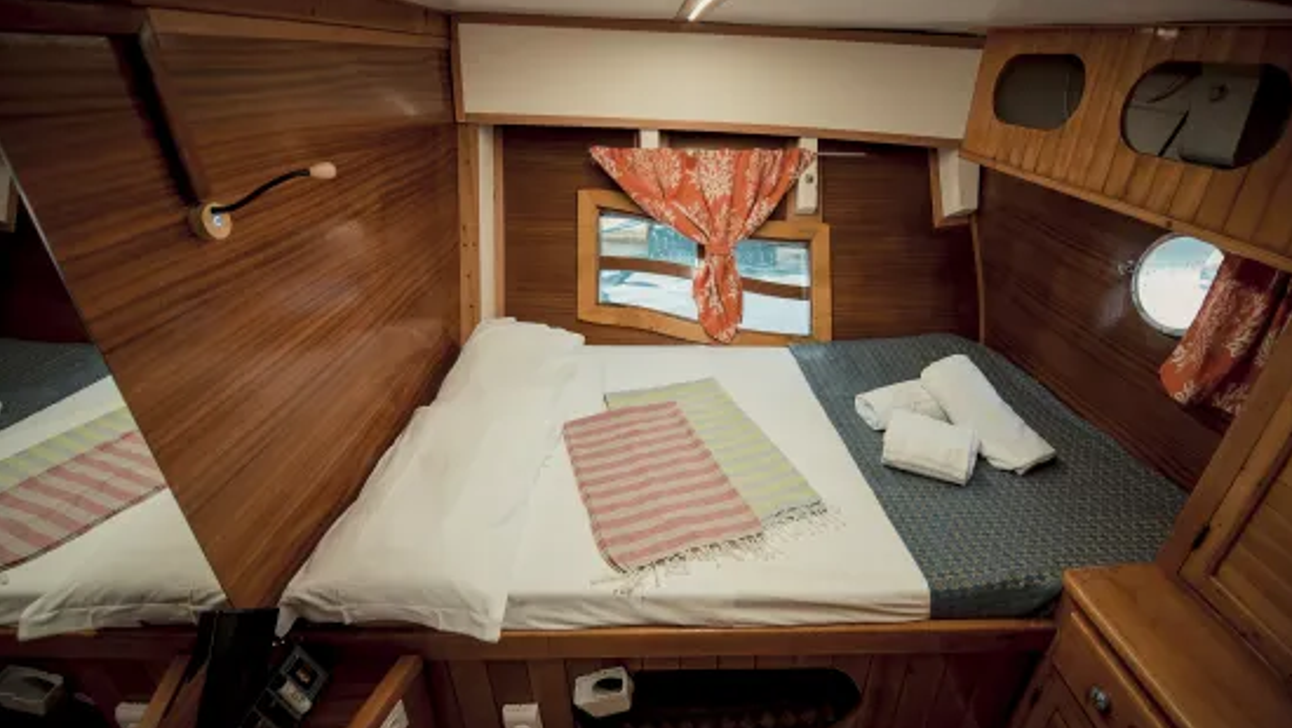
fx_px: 548
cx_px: 677
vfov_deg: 67.2
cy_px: 365
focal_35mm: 16
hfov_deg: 99.3
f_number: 2.8
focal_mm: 14
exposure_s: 1/100
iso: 640
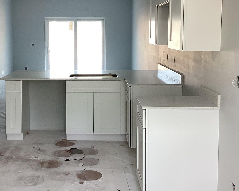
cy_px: 61
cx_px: 83
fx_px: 361
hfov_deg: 36.3
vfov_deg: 29.4
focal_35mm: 51
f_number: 2.4
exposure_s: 1/60
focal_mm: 3.3
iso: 80
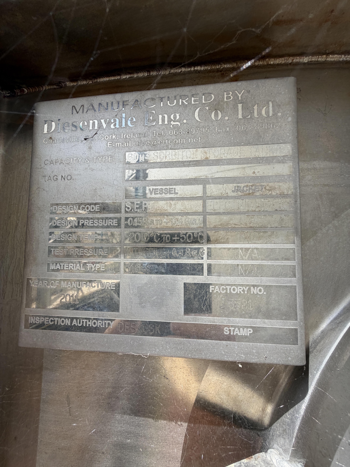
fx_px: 189
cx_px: 175
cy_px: 234
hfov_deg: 85.7
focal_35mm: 14
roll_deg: -0.8
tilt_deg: +5.2
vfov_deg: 102.1
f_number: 2.2
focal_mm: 2.22
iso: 50
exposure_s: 1/502
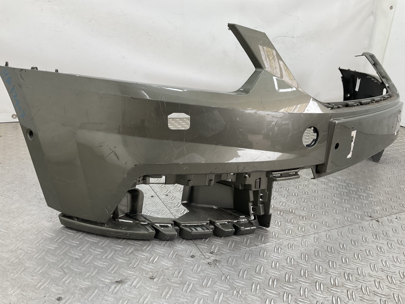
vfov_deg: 48.2
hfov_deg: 61.7
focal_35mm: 29
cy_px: 152
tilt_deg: -20.5
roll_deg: -8.7
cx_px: 202
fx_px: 339
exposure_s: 1/120
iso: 32
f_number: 1.8
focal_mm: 3
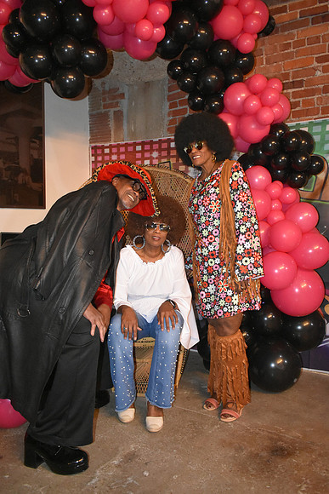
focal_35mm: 32
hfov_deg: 41.7
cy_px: 247
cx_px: 164
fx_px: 432
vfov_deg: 59.5
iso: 6400
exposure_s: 1/60
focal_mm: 21
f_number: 3.8
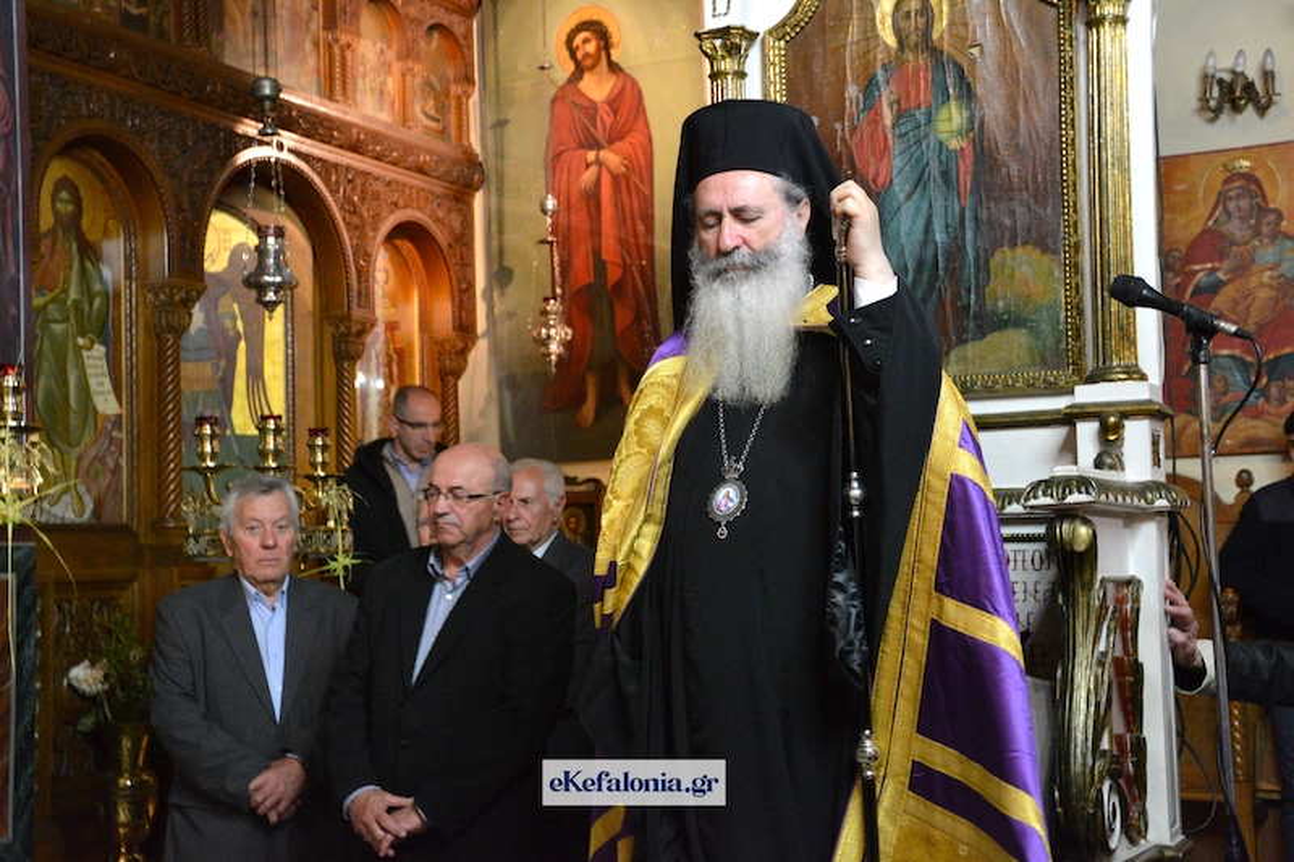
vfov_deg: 23.8
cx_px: 647
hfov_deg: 35.1
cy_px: 431
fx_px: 2048
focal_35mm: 57
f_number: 4.5
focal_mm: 38
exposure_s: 1/8
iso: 3200
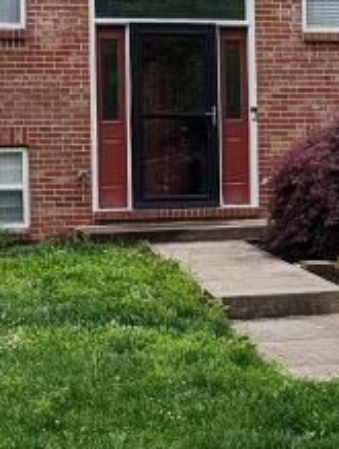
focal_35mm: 112
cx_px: 436
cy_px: 133
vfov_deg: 17.5
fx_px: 1458
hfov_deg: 12.8
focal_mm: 6.9
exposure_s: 1/1577
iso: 23
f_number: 1.68
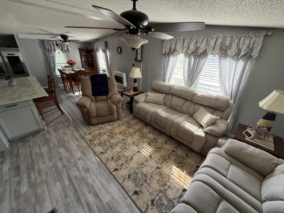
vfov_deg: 85.7
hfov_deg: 102.1
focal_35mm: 14
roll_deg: -2.0
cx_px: 142
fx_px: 115
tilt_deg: -25.3
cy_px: 106
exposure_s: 1/99
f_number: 2.2
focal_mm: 2.22
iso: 200
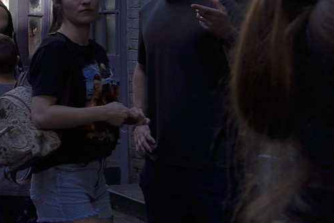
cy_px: -154
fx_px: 1160
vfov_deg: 10.4
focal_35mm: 125
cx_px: -320
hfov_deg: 14.0
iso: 125
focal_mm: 31
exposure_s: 1/100
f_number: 11
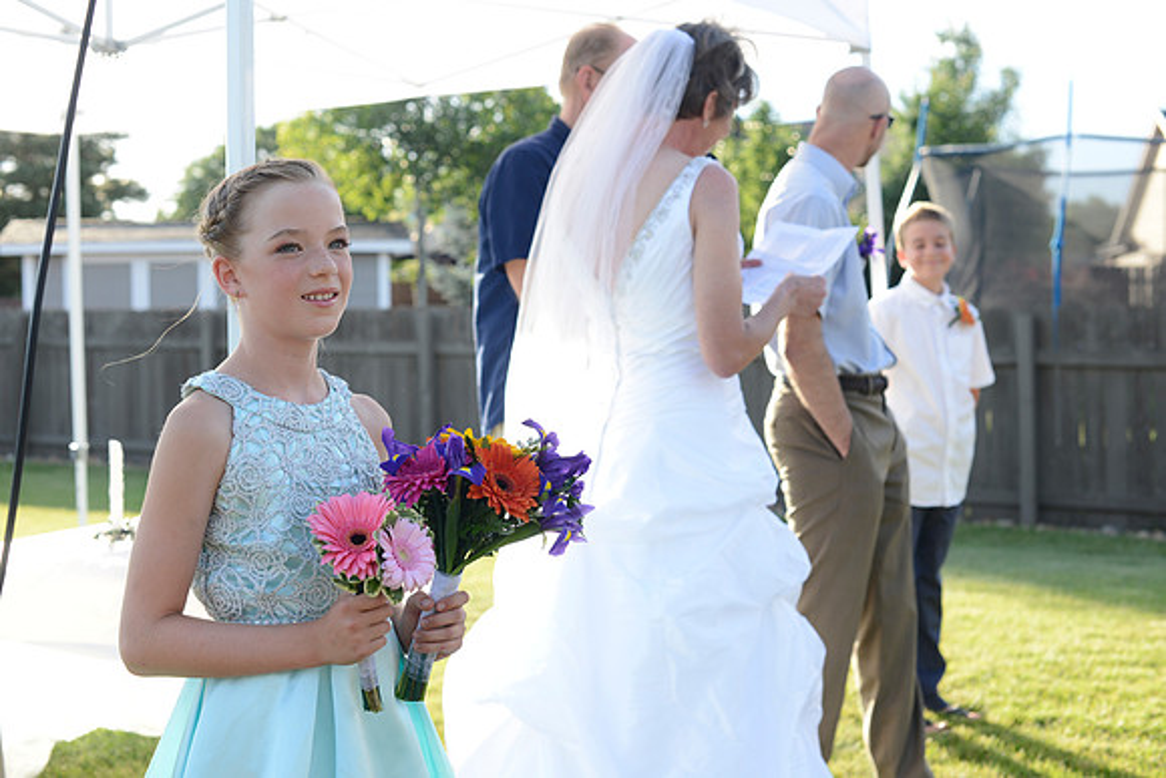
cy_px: 389
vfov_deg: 27.0
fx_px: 1620
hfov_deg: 39.6
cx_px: 583
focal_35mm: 50
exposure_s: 1/200
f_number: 5
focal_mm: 50
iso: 200
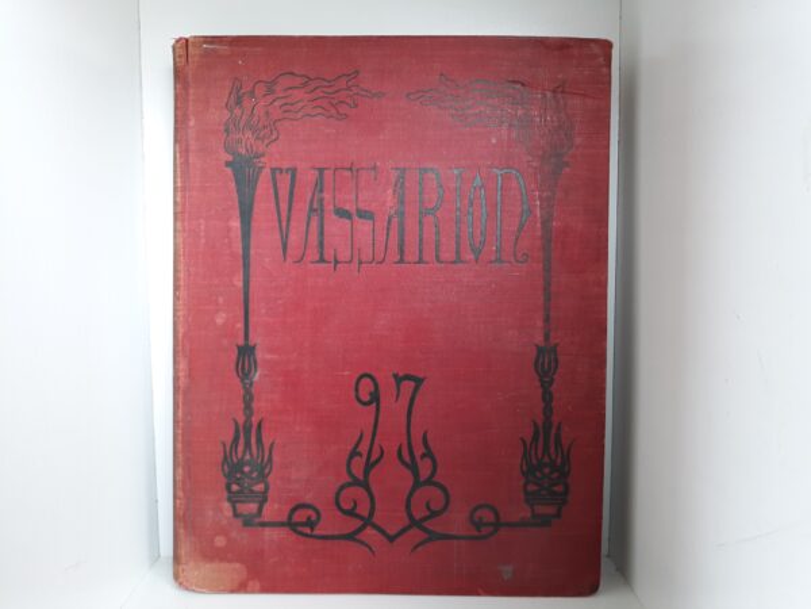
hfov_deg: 63.4
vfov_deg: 49.7
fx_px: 656
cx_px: 406
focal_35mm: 28
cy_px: 304
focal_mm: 3.7
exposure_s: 1/40
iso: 40
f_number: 1.7
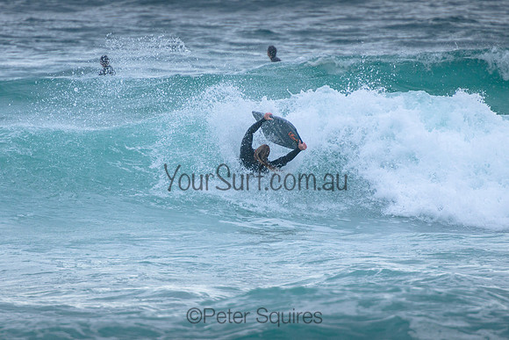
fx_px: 7780
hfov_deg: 3.7
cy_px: 156
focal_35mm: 550
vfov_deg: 2.5
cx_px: 224
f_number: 5.6
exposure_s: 1/2000
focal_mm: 400
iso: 400
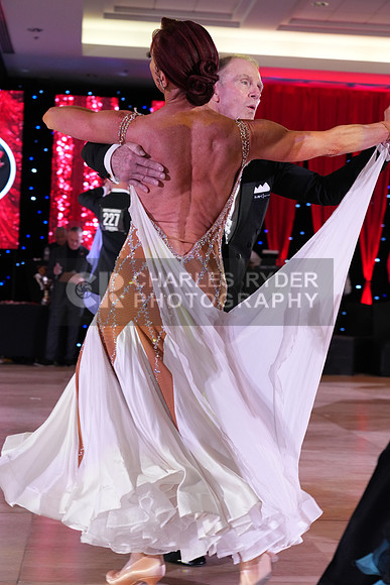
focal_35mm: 63
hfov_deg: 21.6
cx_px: 195
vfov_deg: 31.9
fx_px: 1023
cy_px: 292
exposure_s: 1/250
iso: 2500
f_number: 5
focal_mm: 63
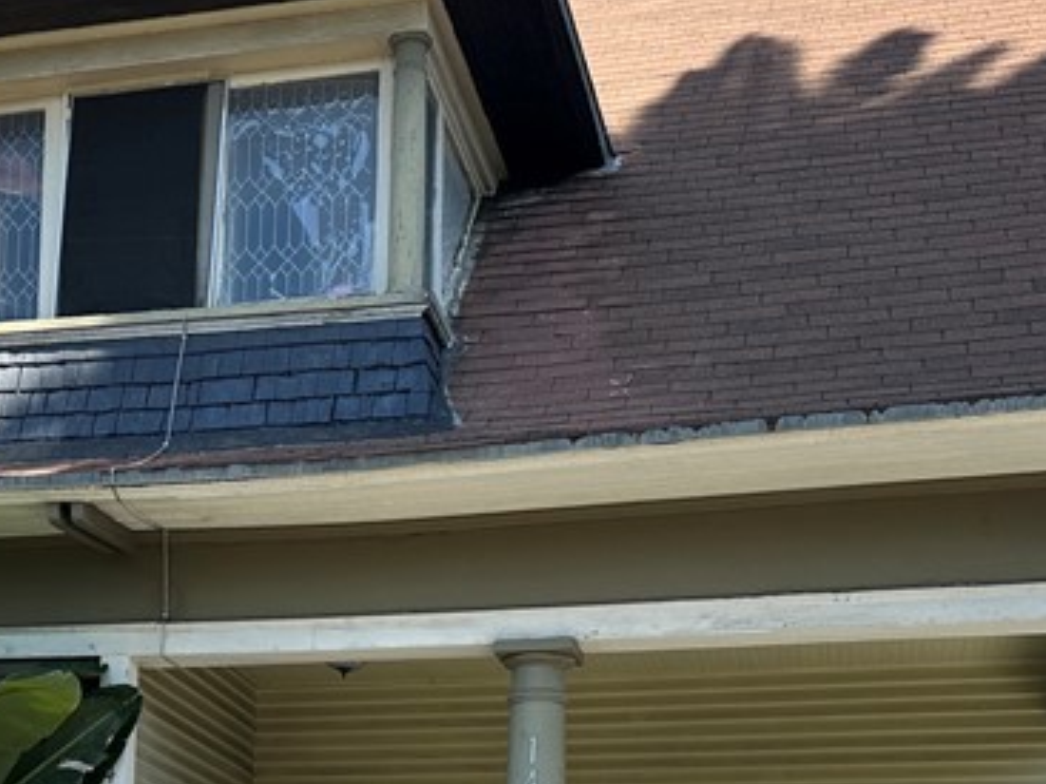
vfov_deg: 20.7
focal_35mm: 67
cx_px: 188
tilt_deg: +6.2
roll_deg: -2.9
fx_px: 2024
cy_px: 901
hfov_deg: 28.3
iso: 80
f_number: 1.78
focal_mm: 6.86
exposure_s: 1/1433
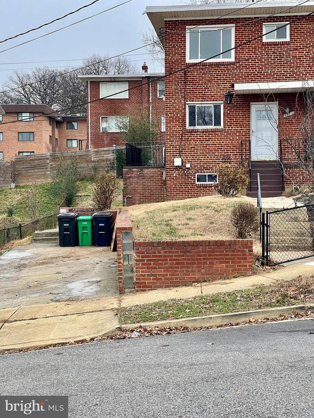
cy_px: 209
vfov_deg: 30.3
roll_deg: +0.8
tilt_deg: +0.9
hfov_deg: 22.9
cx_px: 157
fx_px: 774
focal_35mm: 64
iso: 20
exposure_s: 1/225
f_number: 2.2
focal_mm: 7.5
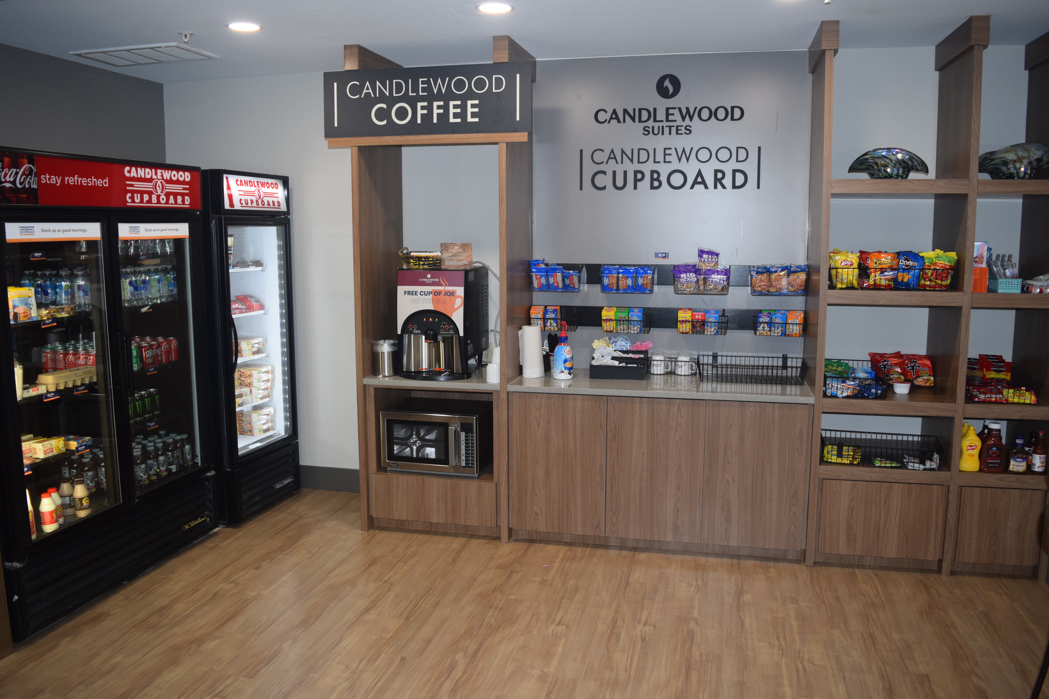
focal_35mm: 27
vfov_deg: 47.9
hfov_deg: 67.4
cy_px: 350
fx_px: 787
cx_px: 524
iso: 800
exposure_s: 1/80
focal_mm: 18
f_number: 4.5
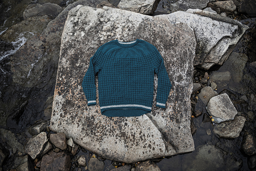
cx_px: 128
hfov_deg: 65.5
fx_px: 199
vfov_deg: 46.4
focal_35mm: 28
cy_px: 86
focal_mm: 28
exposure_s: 1/200
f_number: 3.5
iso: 200
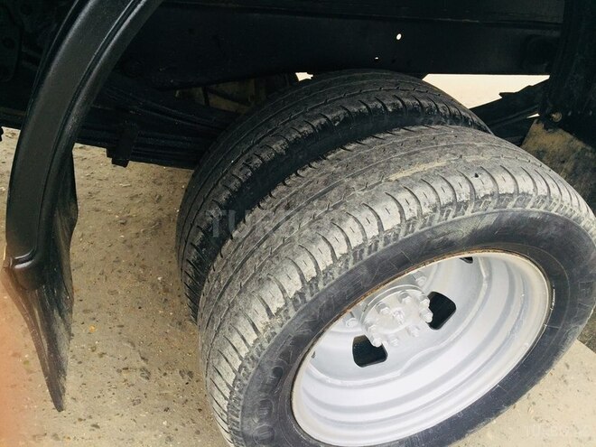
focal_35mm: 29
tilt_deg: -37.0
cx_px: 298
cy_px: 224
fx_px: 499
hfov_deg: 61.7
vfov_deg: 48.2
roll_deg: -9.9
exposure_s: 1/638
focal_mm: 4.15
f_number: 2.2
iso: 32
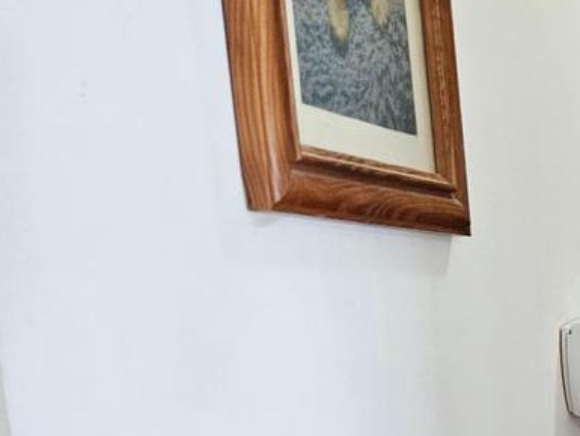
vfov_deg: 16.2
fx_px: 1441
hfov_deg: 17.7
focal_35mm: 86
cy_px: 581
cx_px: 1077
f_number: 1.8
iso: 400
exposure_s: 1/120
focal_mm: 5.4
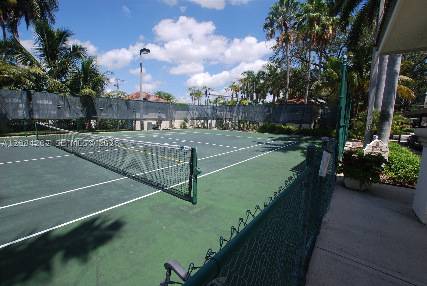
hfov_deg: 100.3
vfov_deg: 77.5
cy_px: 143
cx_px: 214
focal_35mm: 15
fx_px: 178
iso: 100
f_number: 7.1
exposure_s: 1/200
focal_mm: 10
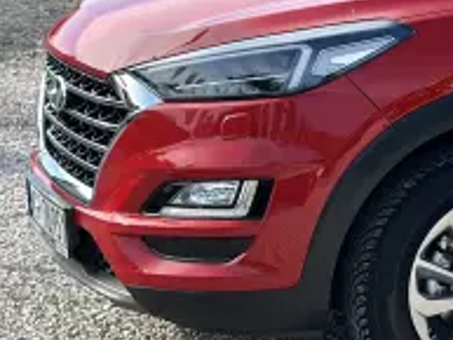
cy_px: -28
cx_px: 711
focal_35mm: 159
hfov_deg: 11.8
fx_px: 2082
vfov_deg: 9.3
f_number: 1.78
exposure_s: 1/2469
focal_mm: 6.86
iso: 80
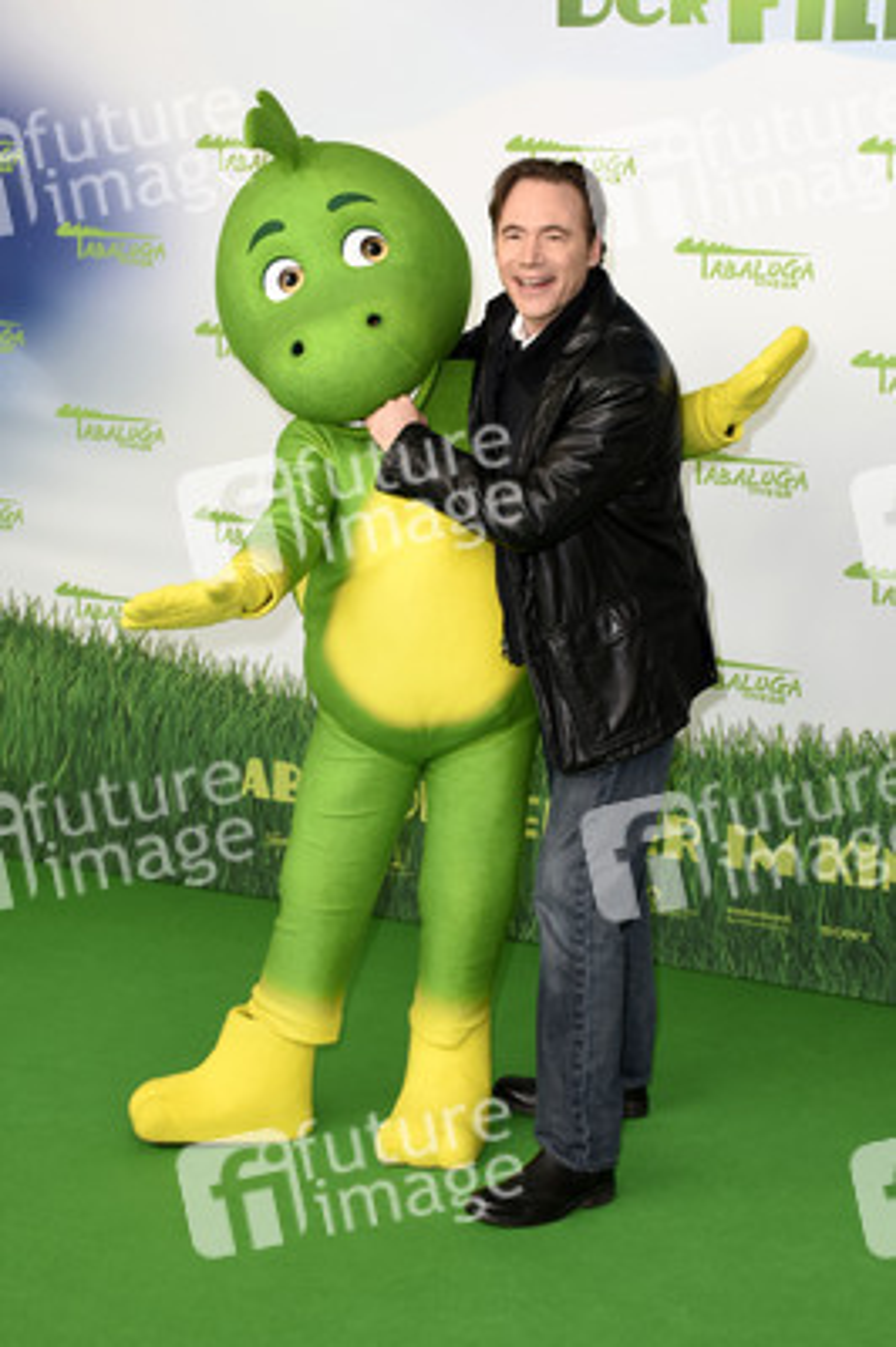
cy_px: 674
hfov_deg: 26.4
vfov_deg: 38.9
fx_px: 1907
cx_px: 448
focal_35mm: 51
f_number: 5.6
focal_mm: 34
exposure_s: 1/125
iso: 500
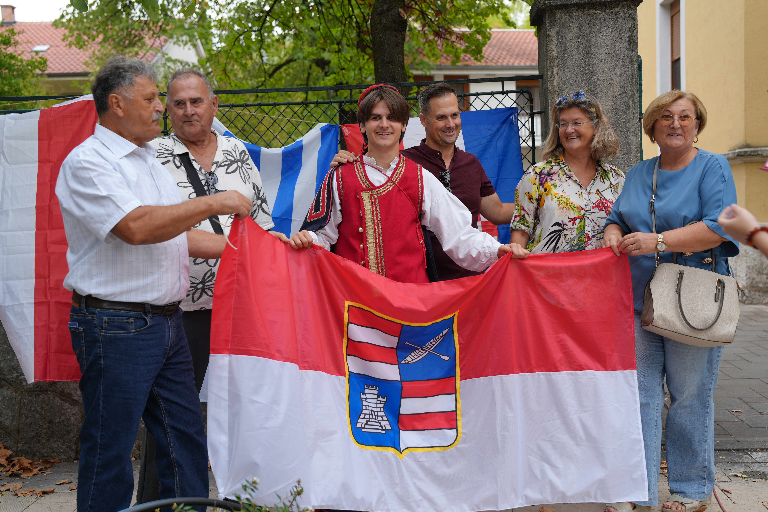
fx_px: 1003
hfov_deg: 41.9
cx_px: 384
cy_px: 256
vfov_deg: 28.6
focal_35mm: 47
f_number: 4
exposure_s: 1/160
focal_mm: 47
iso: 200
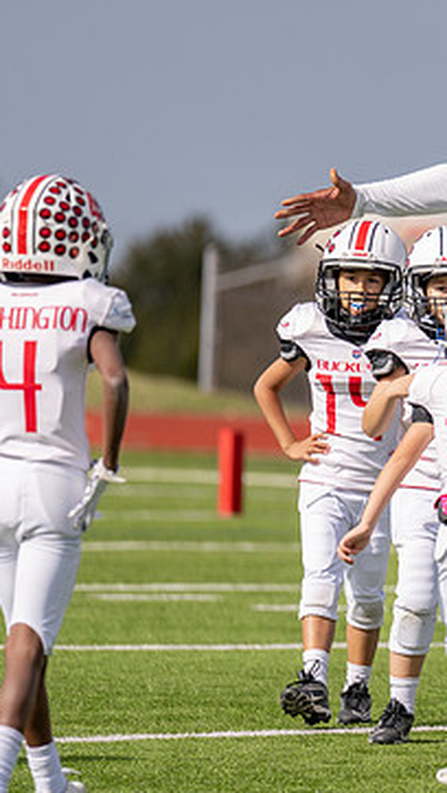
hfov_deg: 2.7
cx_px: 714
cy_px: 338
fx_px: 9490
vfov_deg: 4.8
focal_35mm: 451
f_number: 2.8
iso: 160
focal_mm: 200
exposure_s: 1/4000
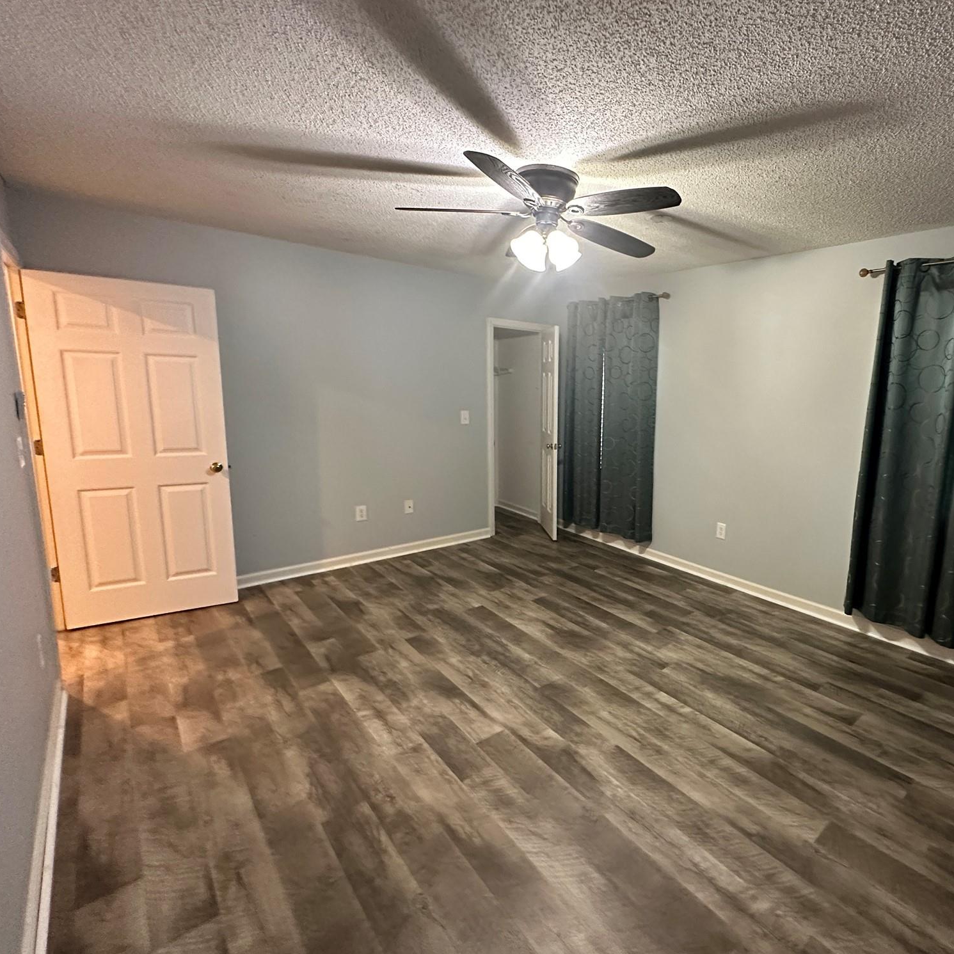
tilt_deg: -9.6
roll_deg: -1.9
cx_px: 617
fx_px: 530
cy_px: 468
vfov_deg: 84.0
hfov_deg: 81.8
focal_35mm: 17
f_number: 2.2
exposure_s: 1/60
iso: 640
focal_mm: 2.22
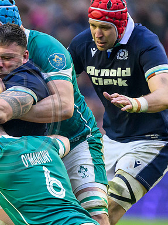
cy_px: 275
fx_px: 9194
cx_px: -12
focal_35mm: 1420
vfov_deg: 1.4
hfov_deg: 1.0
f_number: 2.8
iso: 4000
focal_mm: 400
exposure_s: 1/1600
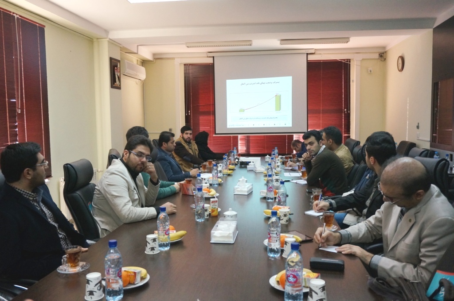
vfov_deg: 41.6
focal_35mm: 32
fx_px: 397
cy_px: 150
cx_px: 227
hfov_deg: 59.6
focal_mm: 21
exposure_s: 1/160
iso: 1250
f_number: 4
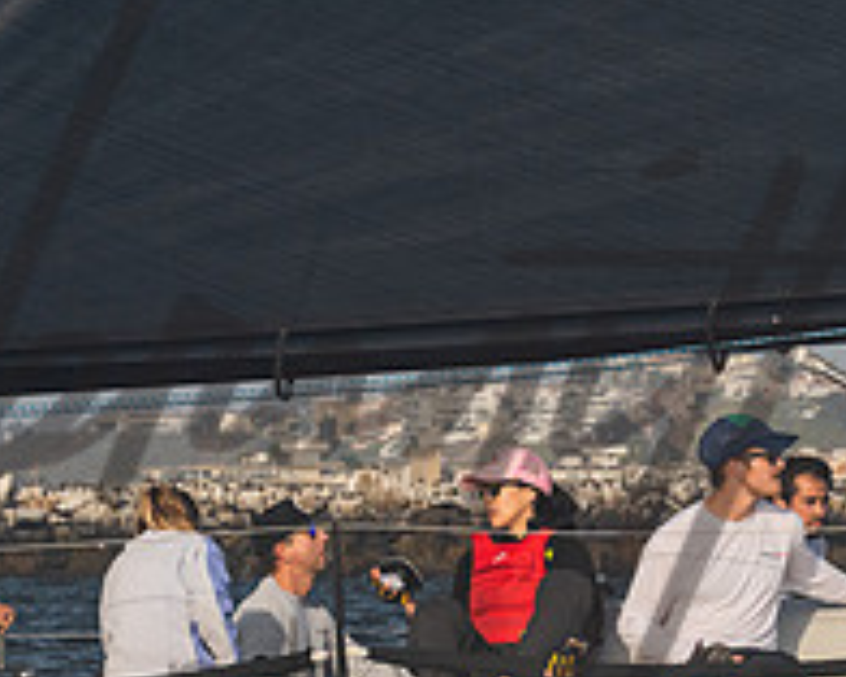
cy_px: 244
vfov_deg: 4.6
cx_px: 167
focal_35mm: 339
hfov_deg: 5.7
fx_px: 8492
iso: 400
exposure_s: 1/800
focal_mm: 101
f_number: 8
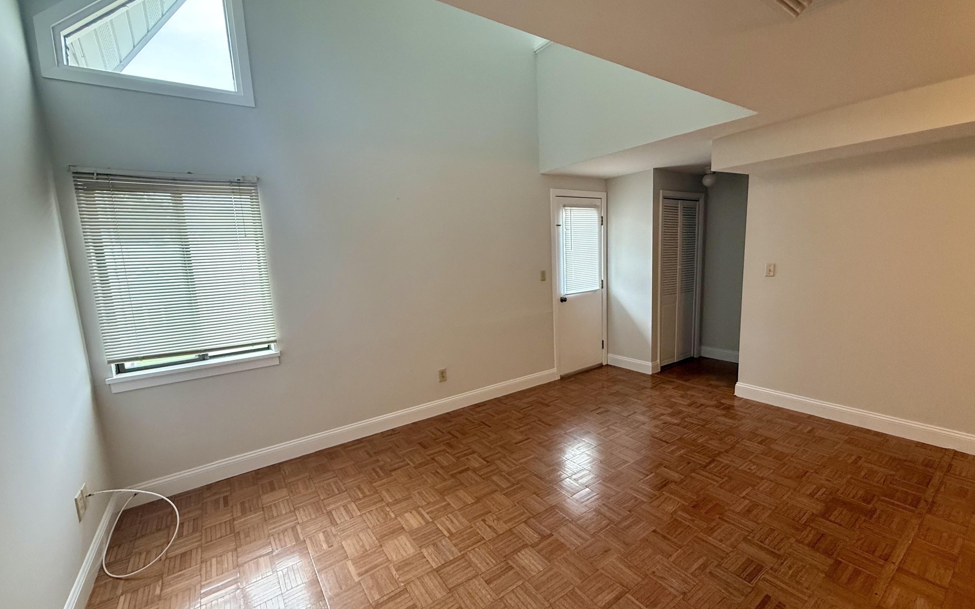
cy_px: 312
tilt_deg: -8.1
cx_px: 483
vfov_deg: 74.8
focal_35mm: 15
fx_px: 399
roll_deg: +2.8
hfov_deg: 101.5
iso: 320
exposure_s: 1/120
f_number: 2.2
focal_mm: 2.22
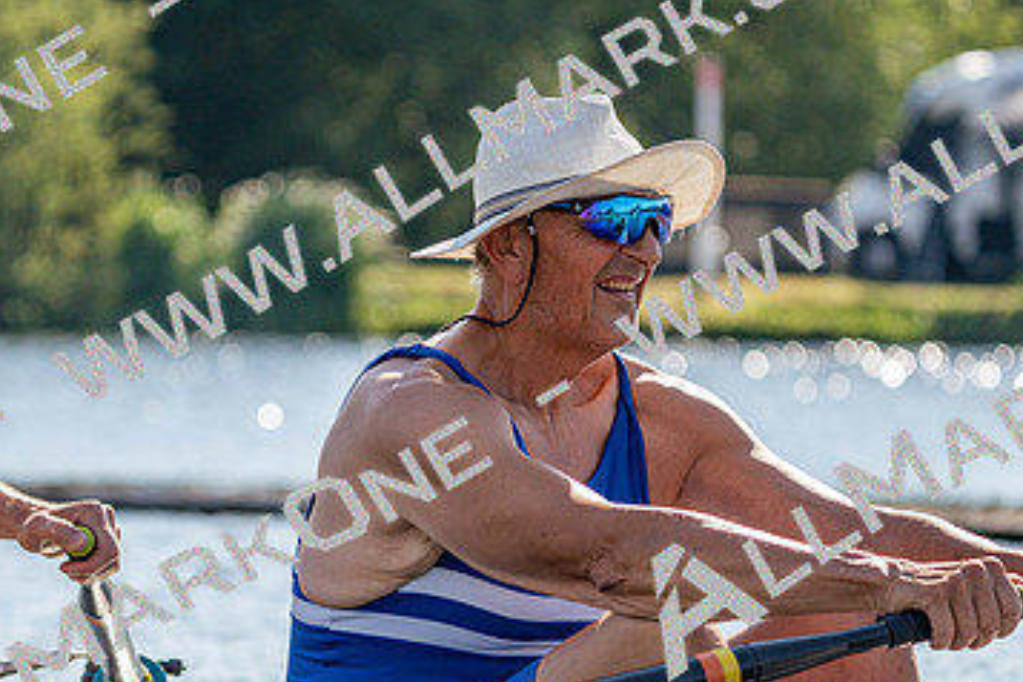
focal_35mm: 325
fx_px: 9235
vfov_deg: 4.2
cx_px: 407
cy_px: 408
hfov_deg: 6.3
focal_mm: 200
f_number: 5.6
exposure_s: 1/1600
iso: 320
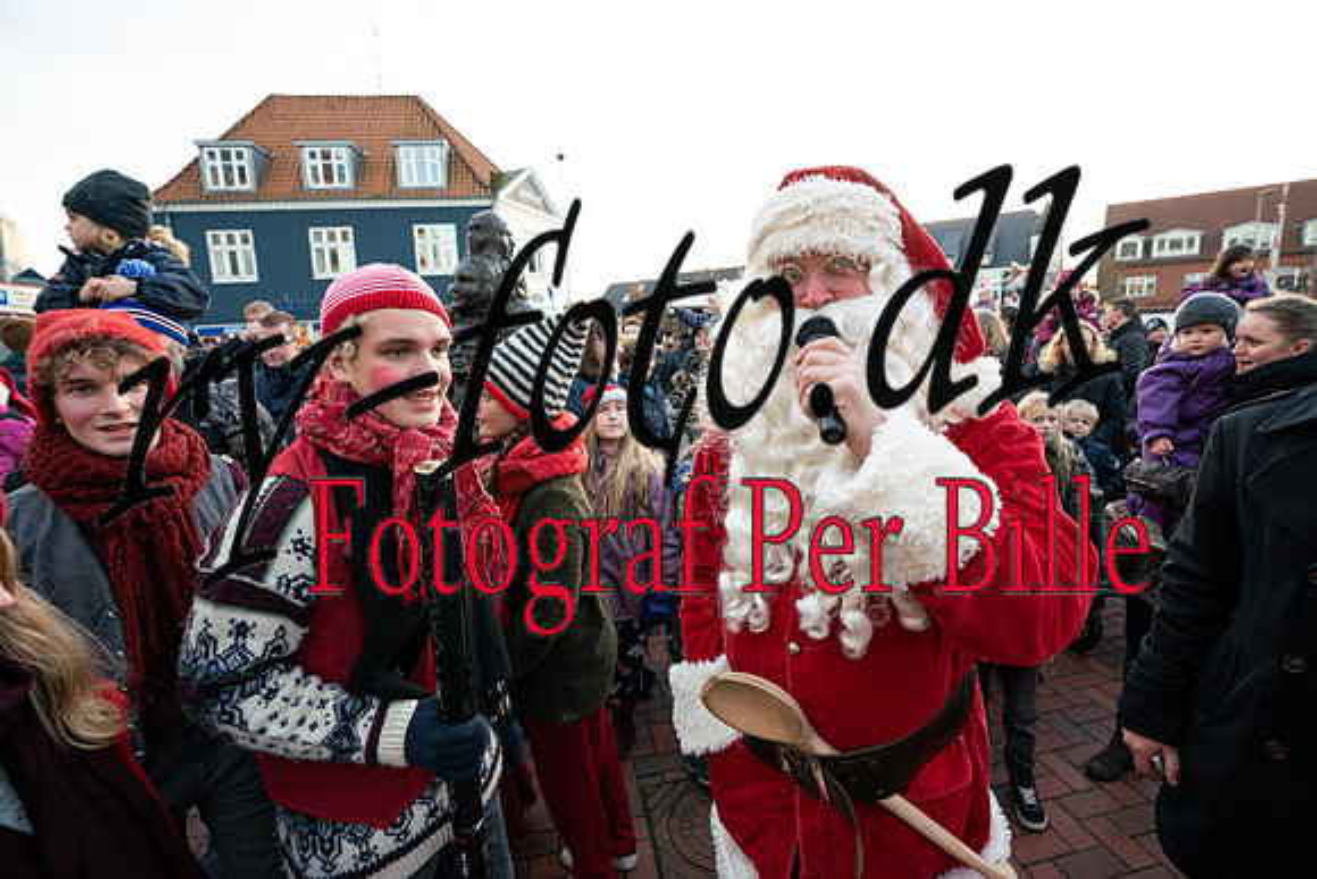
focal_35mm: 16
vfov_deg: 73.8
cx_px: 658
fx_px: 585
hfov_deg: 96.7
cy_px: 440
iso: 1600
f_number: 4
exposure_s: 1/160
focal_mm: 16
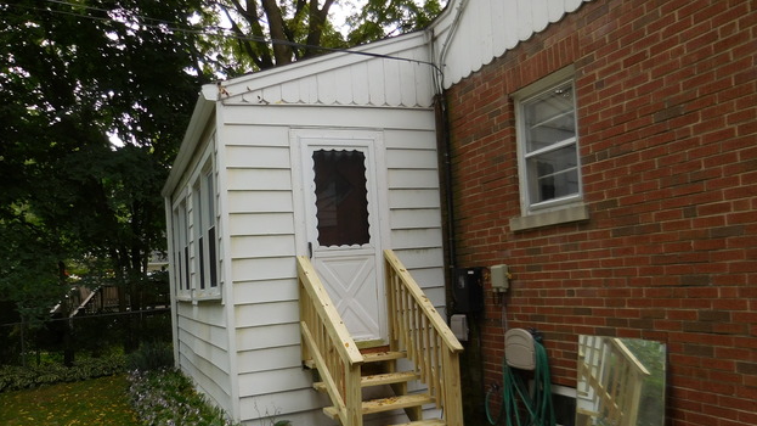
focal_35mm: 28
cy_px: 269
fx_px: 562
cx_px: 388
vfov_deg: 41.1
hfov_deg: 67.9
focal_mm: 4.5
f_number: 3.3
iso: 125
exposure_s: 1/200
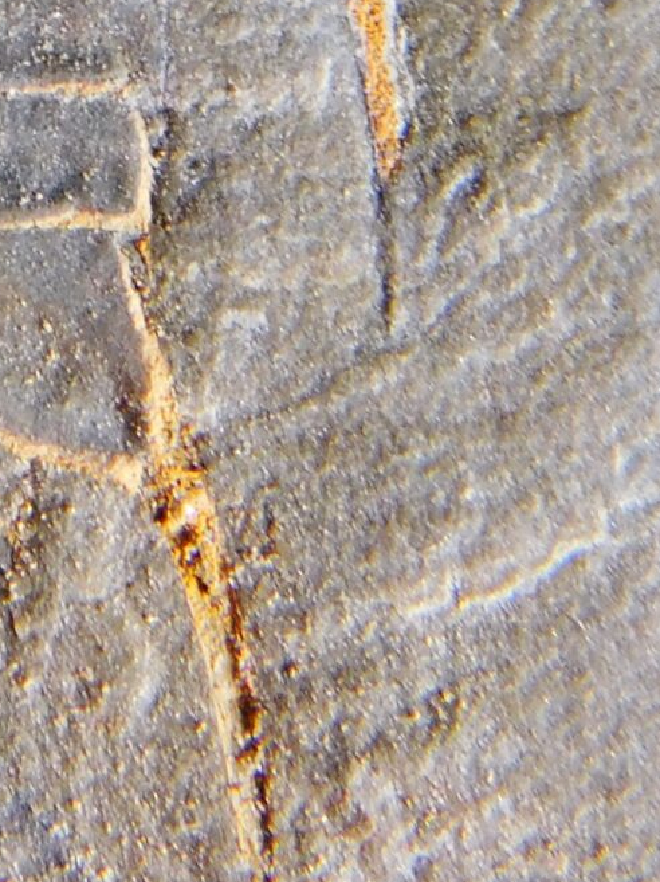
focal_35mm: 386
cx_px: -365
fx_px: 9822
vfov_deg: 5.1
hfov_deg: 3.8
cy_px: -381
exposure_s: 1/30
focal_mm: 17.6
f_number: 4.6
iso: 125
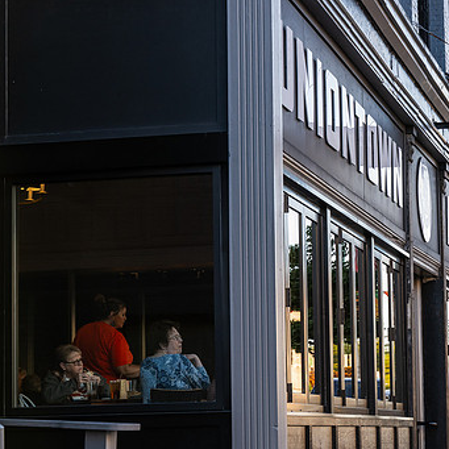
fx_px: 1570
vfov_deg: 16.3
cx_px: 367
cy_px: 253
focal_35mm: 107
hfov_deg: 16.1
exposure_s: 1/200
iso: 640
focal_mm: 74
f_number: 7.1
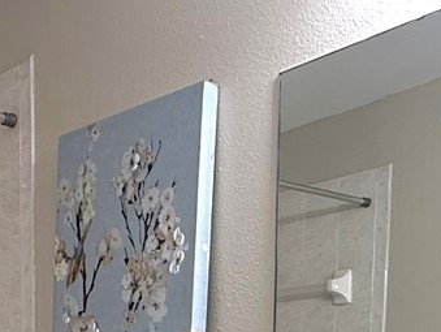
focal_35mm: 66
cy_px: 500
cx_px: 82
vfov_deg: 19.4
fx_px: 842
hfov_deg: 28.7
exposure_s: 1/120
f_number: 2.2
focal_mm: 2.22
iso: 125
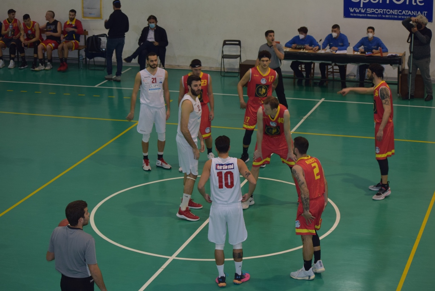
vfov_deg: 16.6
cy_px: 146
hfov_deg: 24.6
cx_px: 218
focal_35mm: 82
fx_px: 997
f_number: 4
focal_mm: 55
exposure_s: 1/40
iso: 400
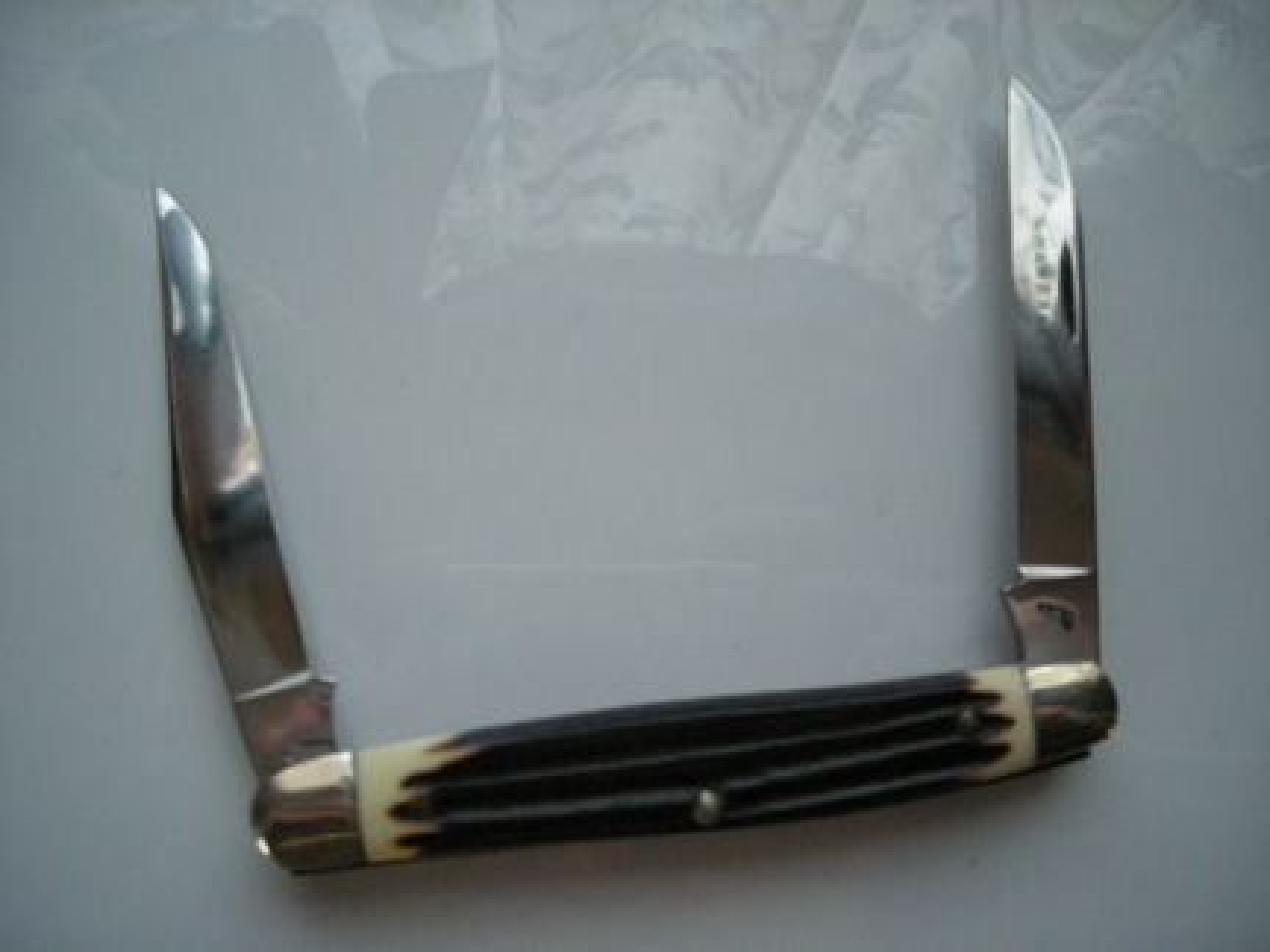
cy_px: 476
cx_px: 635
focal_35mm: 35
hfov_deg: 52.6
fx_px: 1284
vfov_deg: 40.7
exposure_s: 1/53.5
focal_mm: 5.7
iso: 400
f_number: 2.8
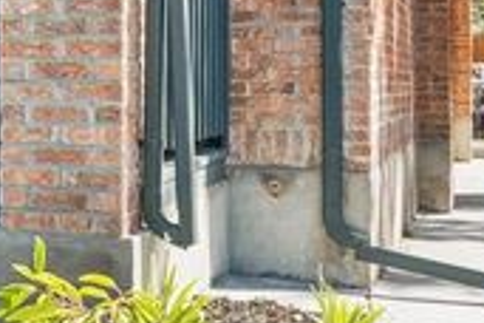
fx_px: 1210
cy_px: -207
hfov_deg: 20.1
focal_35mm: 90
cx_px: -198
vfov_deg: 13.9
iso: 400
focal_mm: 24
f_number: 9
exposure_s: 1/200
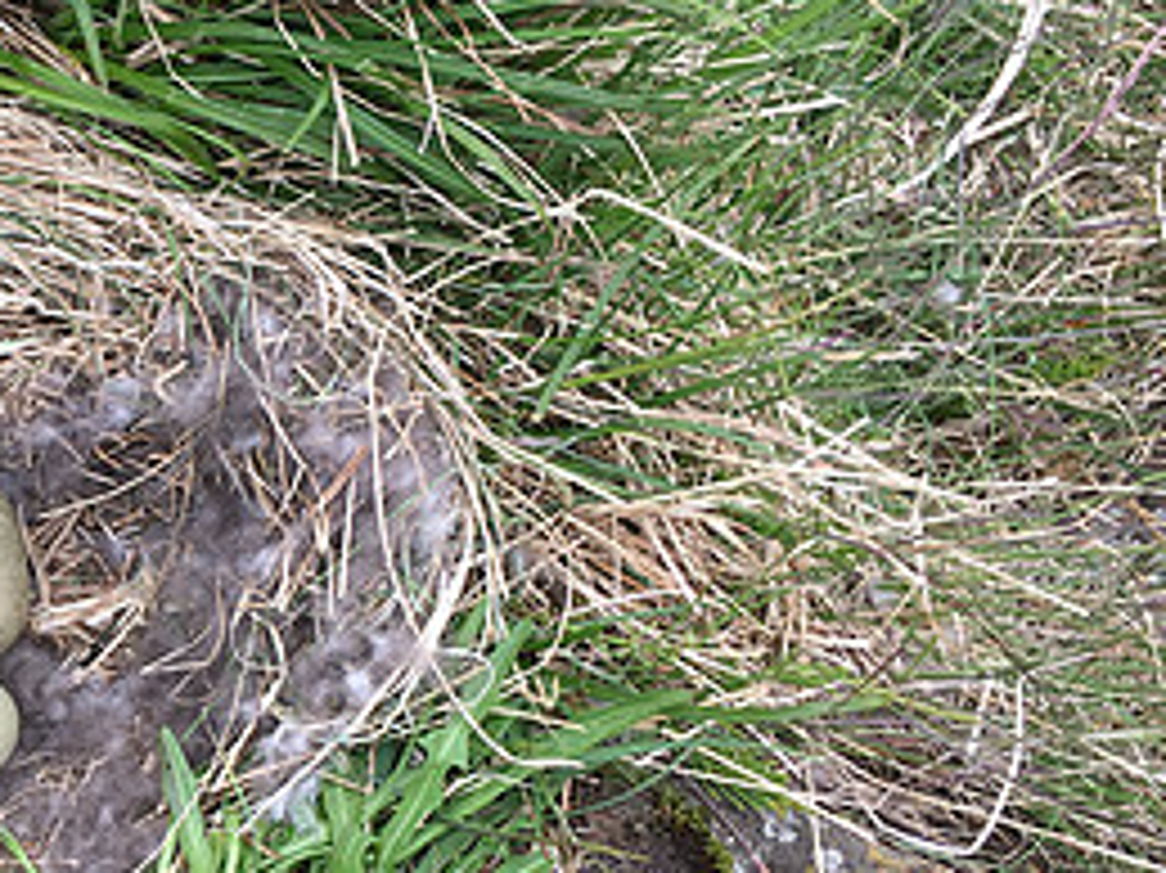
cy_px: 668
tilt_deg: -84.4
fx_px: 2188
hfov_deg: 27.5
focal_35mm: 65
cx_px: -86
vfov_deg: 22.3
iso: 25
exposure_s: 1/239
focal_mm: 4.15
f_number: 2.2
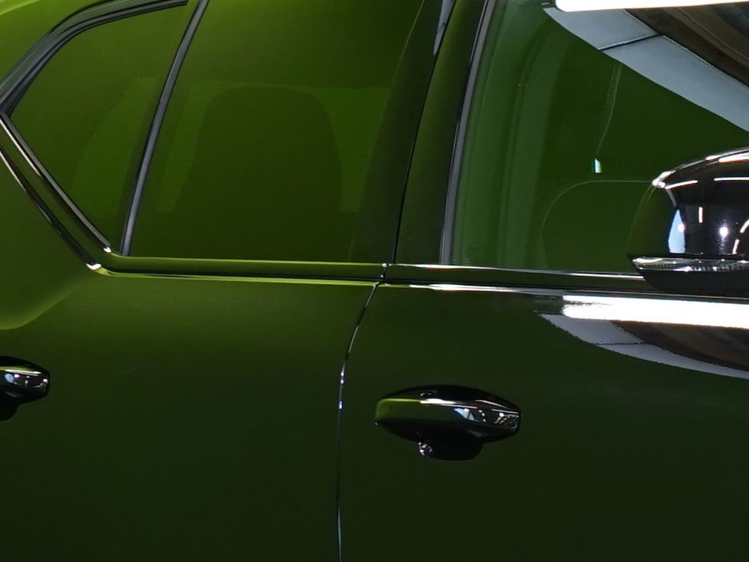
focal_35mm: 206
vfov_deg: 7.2
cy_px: 524
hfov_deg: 9.2
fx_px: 4457
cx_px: 1311
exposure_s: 1/30
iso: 500
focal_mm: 36
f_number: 6.3
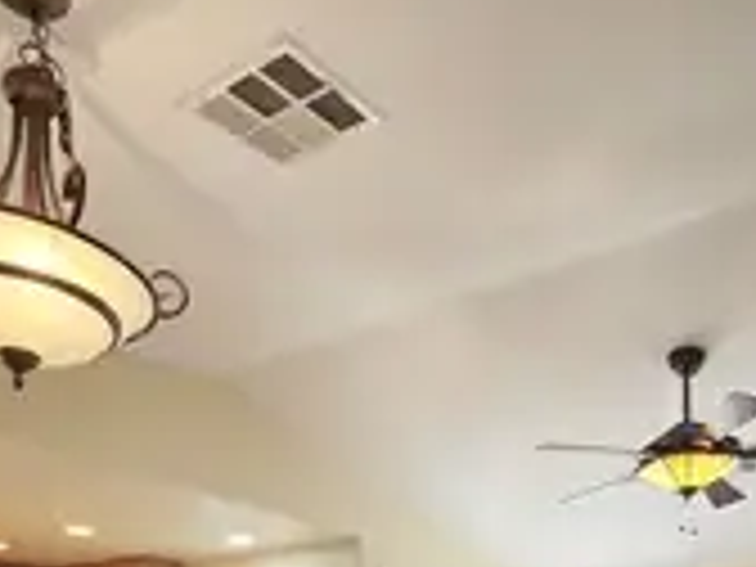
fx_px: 677
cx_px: 410
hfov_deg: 58.3
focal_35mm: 31
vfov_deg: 37.6
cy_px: 630
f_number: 2.2
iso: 100
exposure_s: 1/60
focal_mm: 2.2
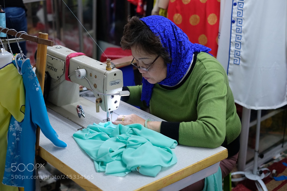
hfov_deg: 37.5
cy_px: 96
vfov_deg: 25.5
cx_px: 144
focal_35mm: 53
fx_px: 422
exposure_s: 1/340
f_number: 2.2
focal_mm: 35
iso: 1600
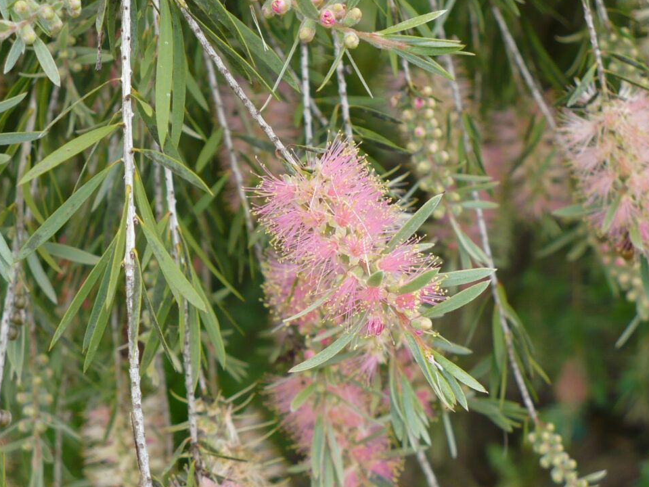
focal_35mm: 111
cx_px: 326
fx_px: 2082
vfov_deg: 13.3
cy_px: 230
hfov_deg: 17.7
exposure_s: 1/160
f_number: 3.5
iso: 100
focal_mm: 17.2
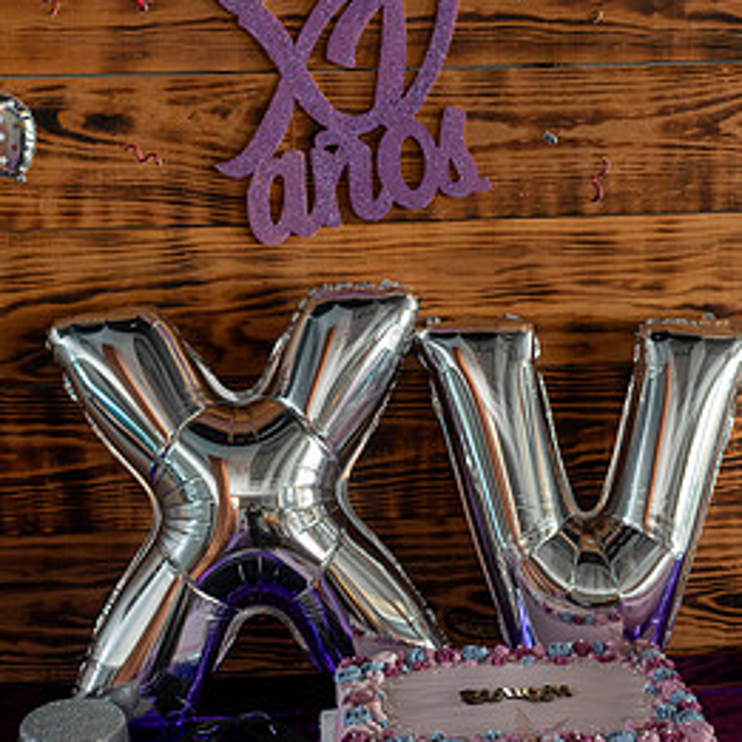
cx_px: 478
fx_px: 1601
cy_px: 269
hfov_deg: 26.0
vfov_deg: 26.0
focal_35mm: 66
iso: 800
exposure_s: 1/125
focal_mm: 35
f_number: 4
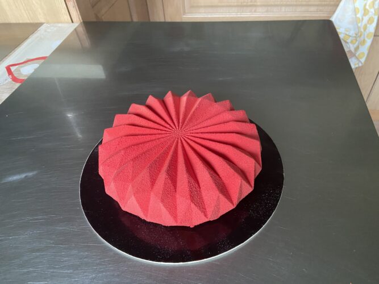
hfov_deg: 67.3
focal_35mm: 26
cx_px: 190
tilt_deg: -45.9
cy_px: 142
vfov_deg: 53.0
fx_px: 285
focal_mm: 4.25
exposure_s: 1/57
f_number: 1.8
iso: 500
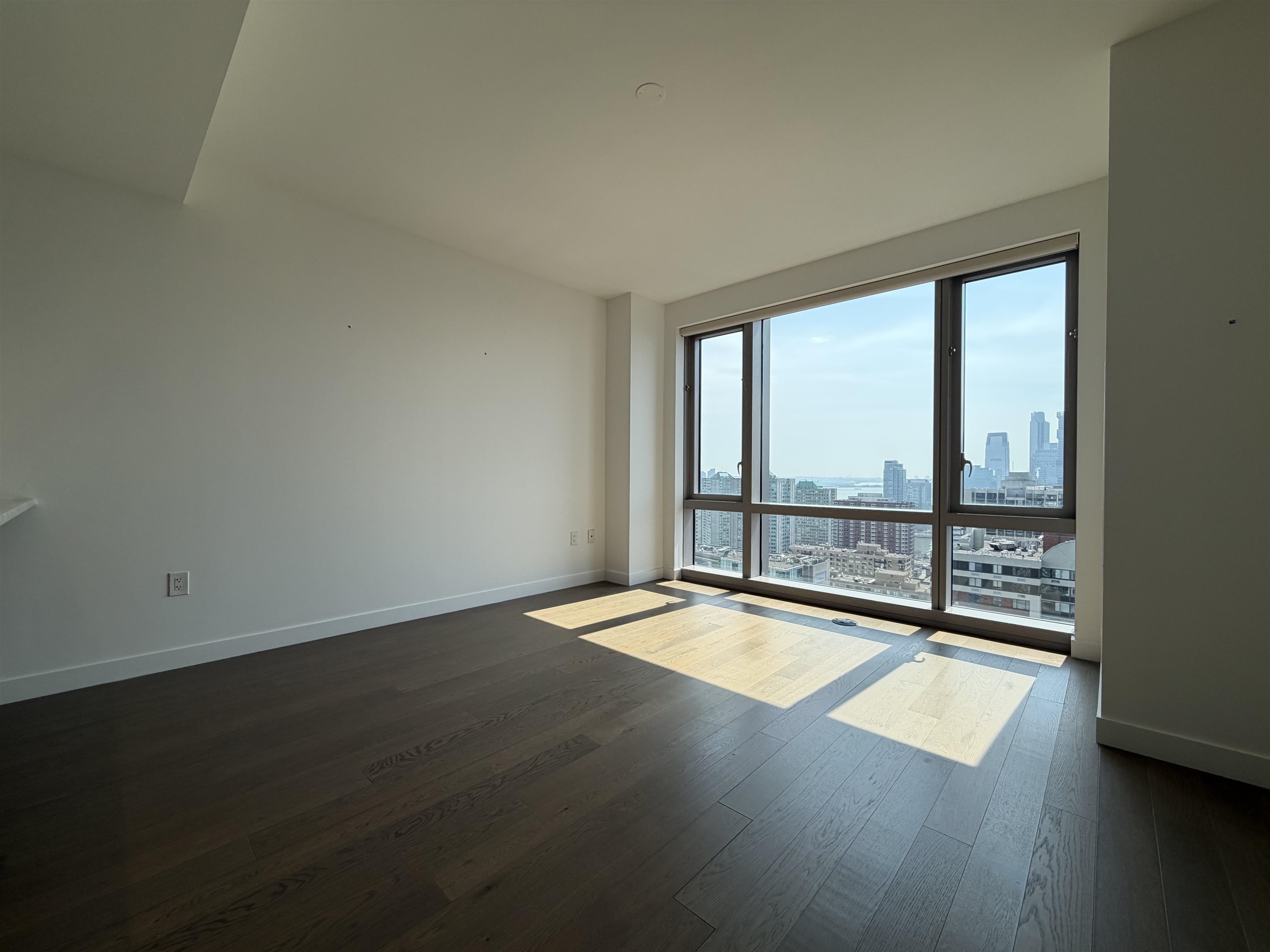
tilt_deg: +0.5
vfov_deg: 85.7
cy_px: 476
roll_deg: -0.2
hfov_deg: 102.1
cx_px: 635
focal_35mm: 14
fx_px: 514
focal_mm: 2.22
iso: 40
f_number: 2.2
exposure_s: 1/742
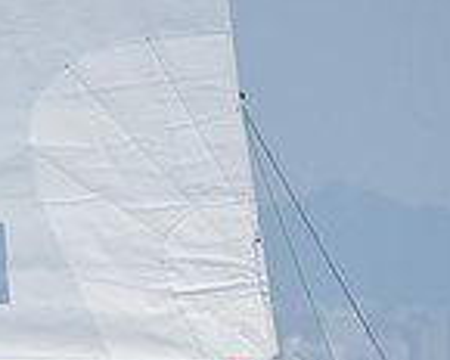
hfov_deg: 1.5
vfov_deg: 1.2
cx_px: -212
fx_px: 16941
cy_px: 538
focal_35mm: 1272
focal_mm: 220
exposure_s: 1/1250
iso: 400
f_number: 8
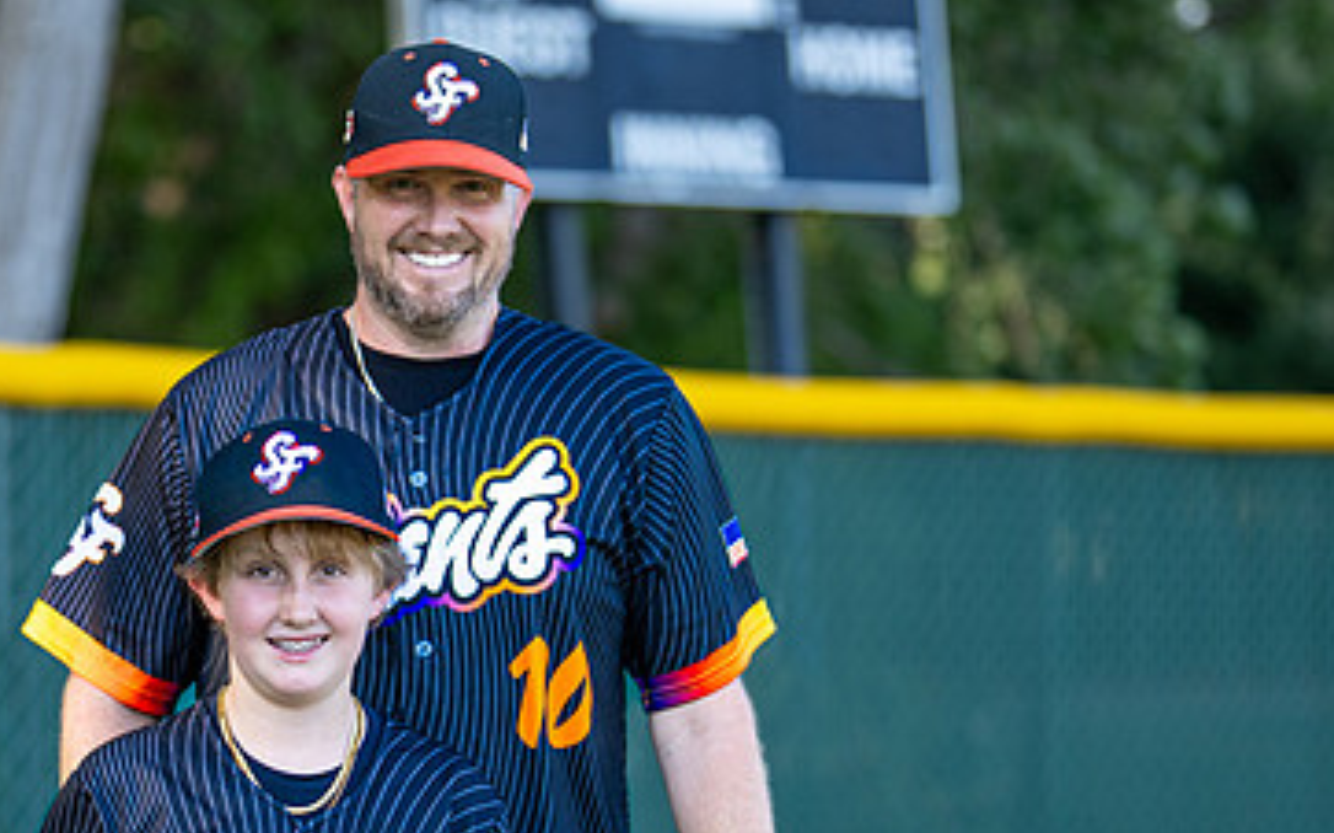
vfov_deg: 11.5
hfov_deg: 18.2
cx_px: 392
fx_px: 4143
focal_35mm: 114
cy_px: 595
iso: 125
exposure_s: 1/1600
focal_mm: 50
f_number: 1.2
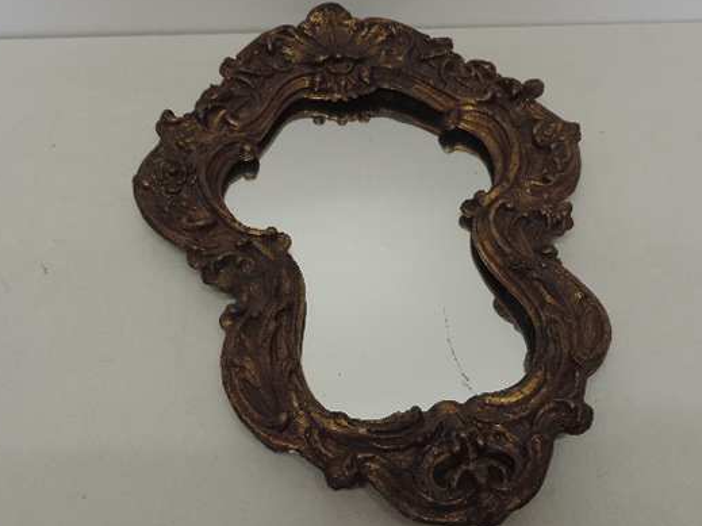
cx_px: 391
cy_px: 261
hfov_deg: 50.0
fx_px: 750
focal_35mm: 37
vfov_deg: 38.7
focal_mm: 5.3
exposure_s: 1/30
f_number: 3.1
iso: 280
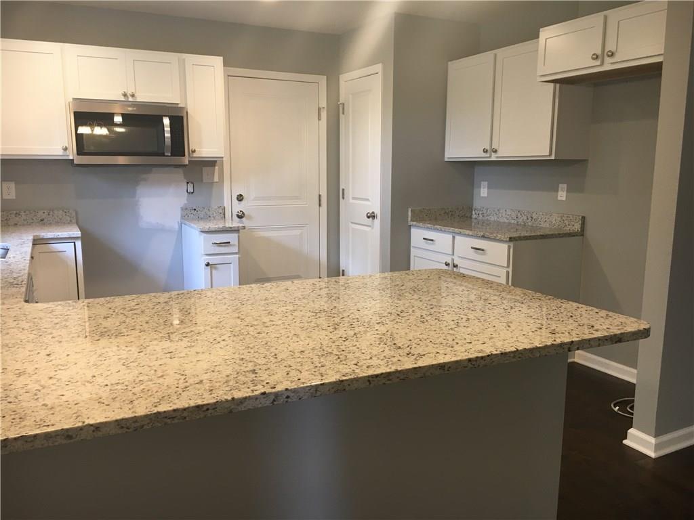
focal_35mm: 29
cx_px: 347
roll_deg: +0.3
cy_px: 260
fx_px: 581
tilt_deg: -7.6
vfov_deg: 48.2
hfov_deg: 61.7
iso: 80
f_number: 2.2
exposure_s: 1/30
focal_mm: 4.15
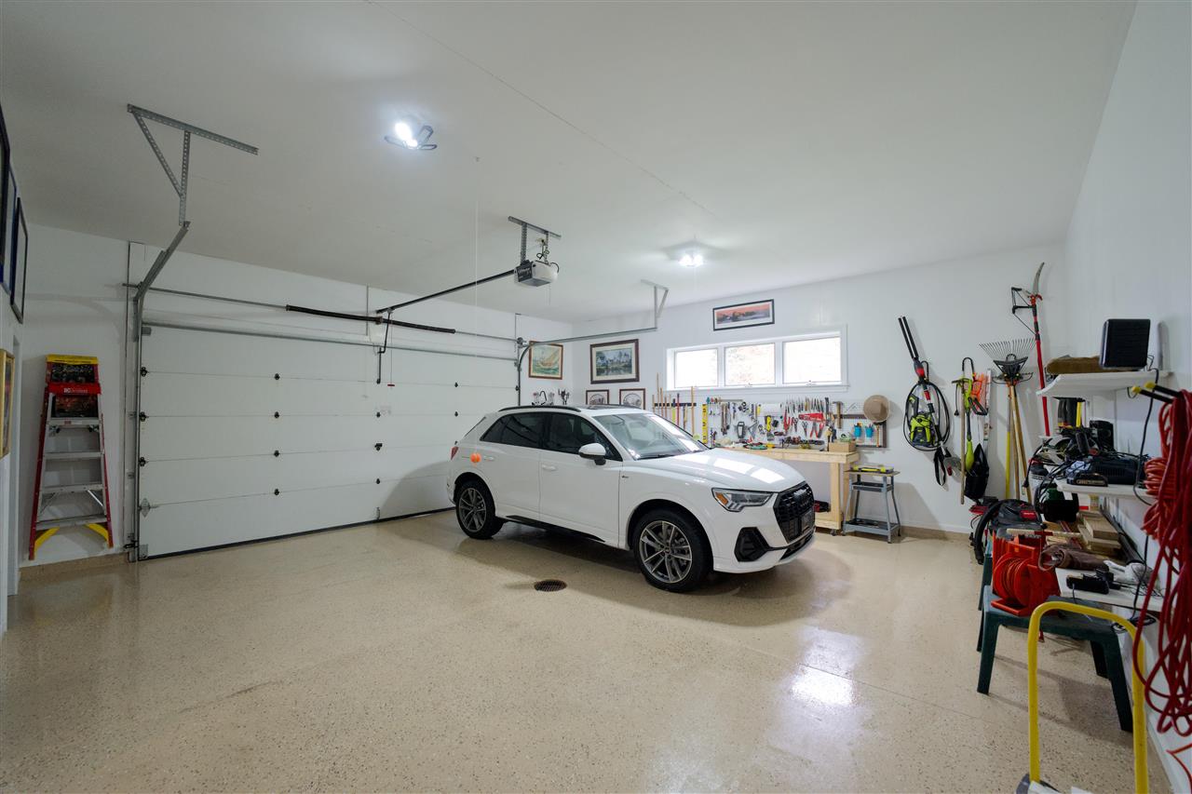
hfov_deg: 104.3
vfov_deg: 81.2
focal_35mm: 14
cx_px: 596
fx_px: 463
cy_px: 397
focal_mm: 14
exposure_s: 1/160
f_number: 4
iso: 1600
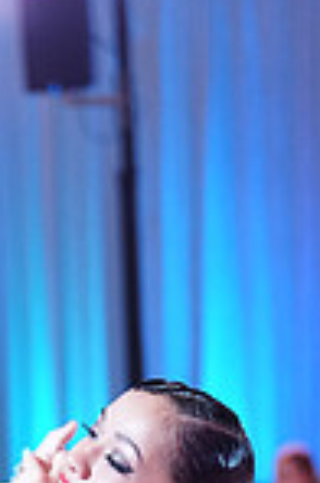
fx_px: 3791
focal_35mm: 283
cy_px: 875
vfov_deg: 7.1
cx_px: -100
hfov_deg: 4.8
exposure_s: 1/250
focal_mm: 72
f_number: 2.8
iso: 1250
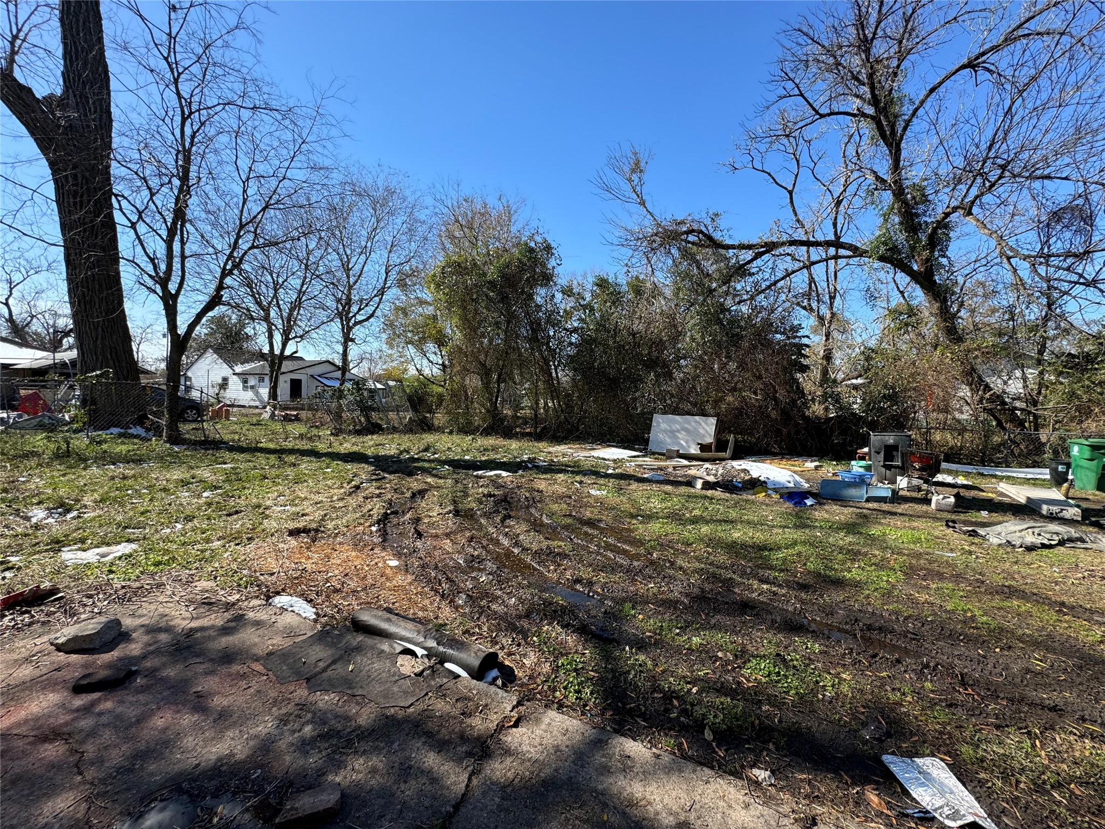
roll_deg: -1.7
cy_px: 414
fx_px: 447
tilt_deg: -1.4
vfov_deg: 85.7
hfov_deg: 102.1
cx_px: 552
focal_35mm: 14
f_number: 2.2
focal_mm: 2.22
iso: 40
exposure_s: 1/771
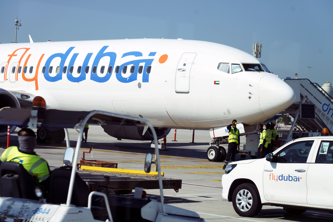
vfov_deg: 13.0
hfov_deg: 19.5
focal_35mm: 105
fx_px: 971
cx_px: 166
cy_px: 111
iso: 160
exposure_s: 1/400
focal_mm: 105
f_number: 5.6
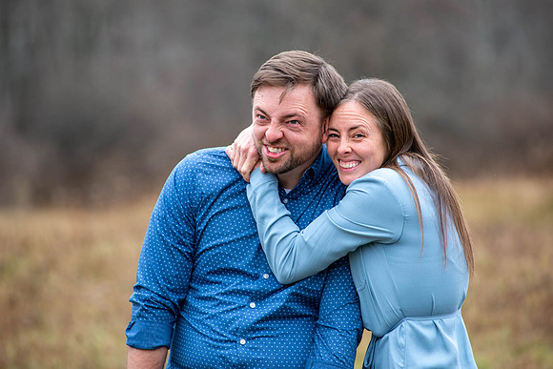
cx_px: 276
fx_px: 3073
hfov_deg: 10.3
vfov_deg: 6.9
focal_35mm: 200
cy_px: 184
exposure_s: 1/250
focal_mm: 200
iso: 320
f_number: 5
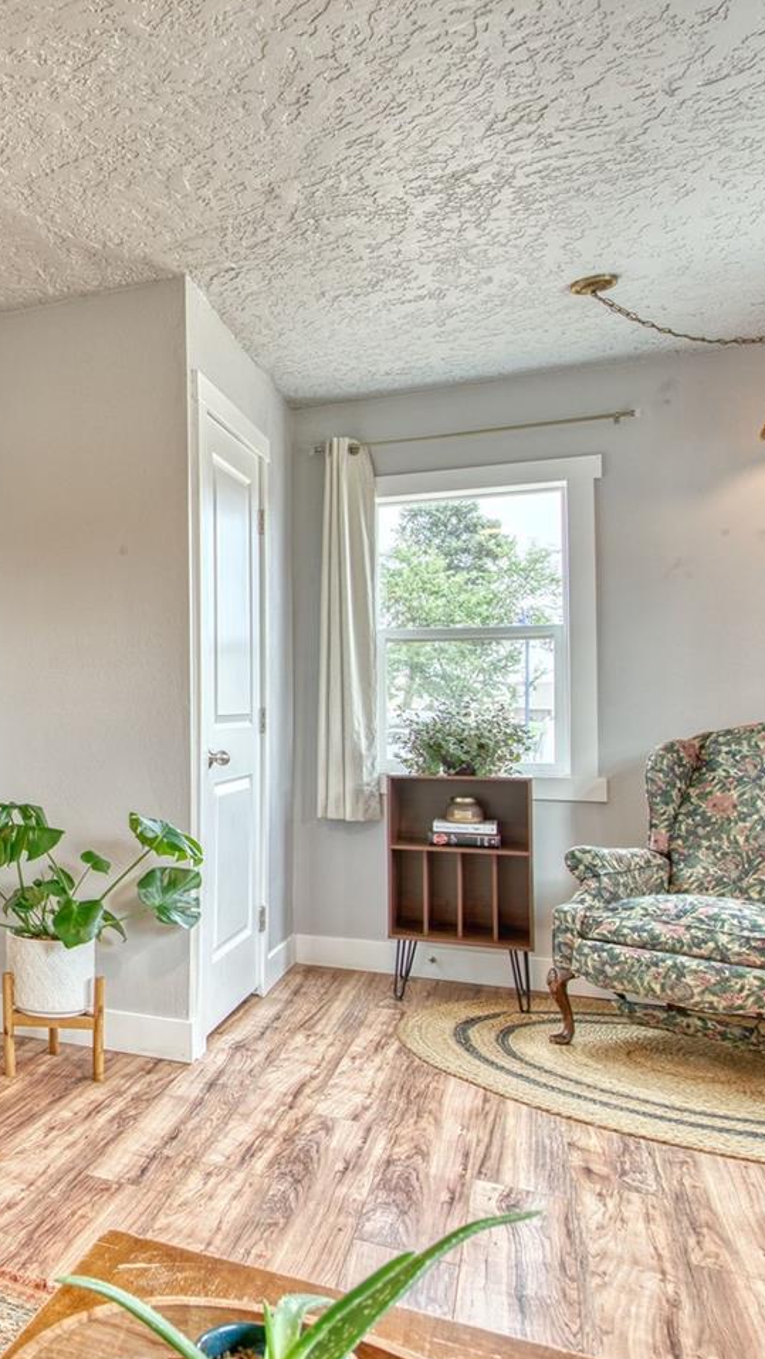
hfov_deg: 33.6
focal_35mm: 28
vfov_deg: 67.9
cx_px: -156
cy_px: 701
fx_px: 1010
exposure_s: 1/25
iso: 500
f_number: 6.3
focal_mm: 16
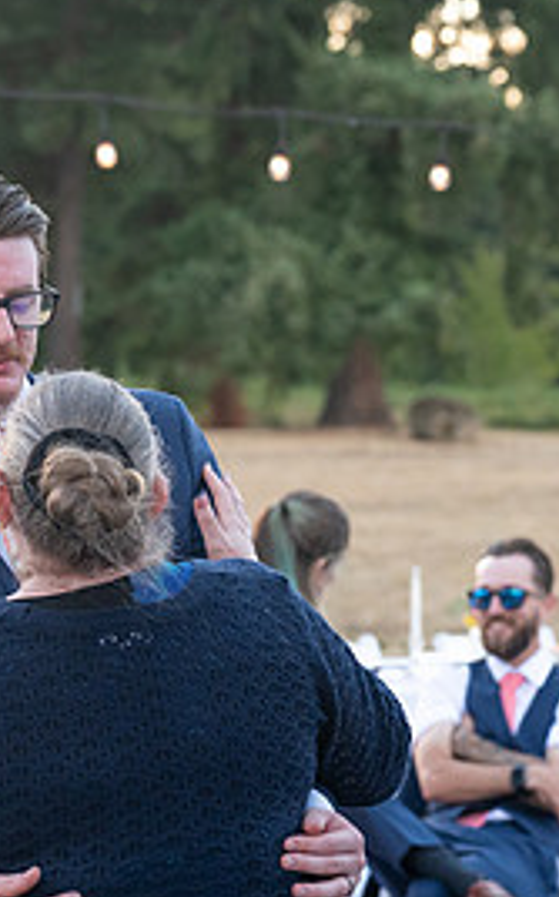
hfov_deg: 8.8
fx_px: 3615
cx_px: 201
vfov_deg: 14.1
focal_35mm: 148
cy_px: 490
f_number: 4
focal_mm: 67
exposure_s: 1/500
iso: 2000
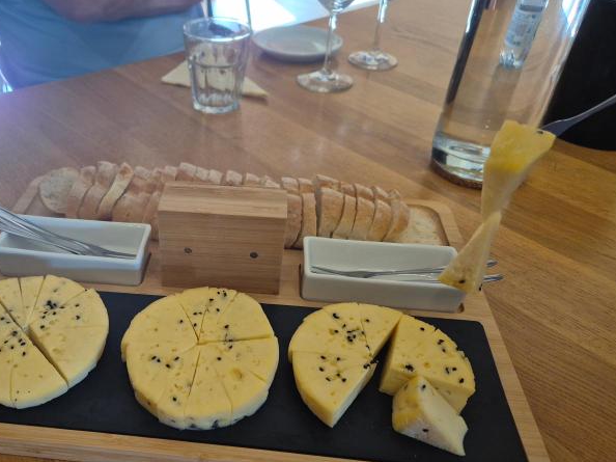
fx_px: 551
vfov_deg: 45.2
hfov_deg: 57.4
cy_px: 276
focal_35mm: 31
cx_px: 217
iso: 400
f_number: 1.8
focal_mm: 5.4
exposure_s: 1/100
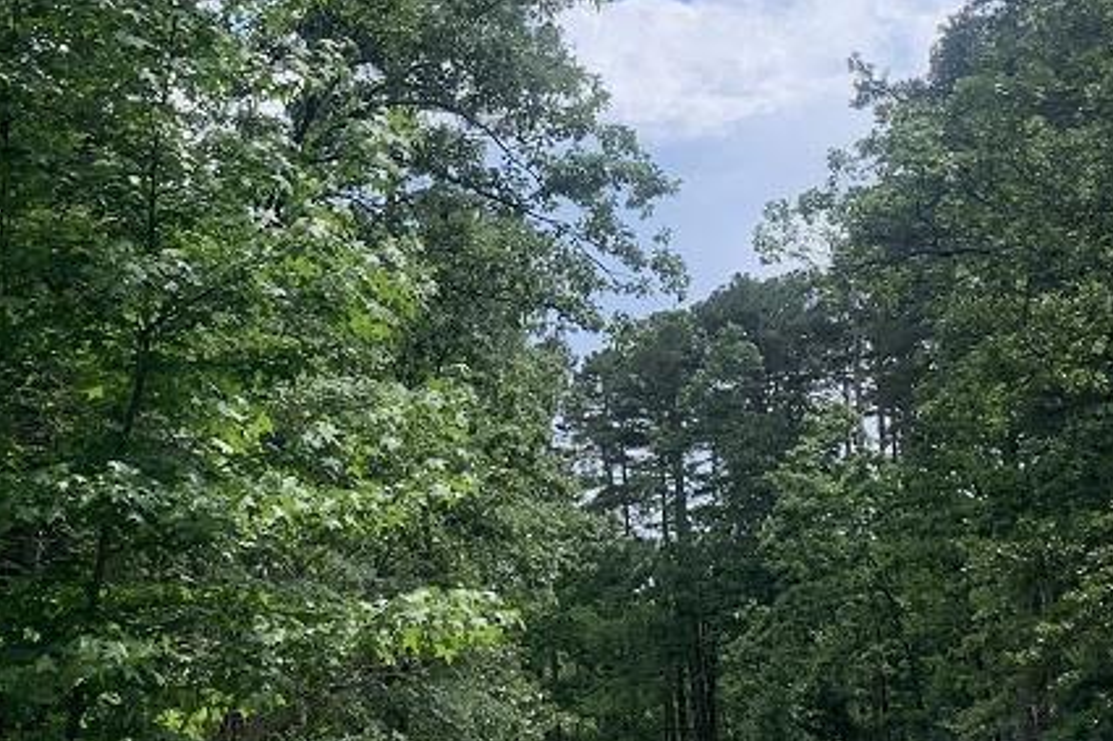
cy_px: 178
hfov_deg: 26.3
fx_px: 2380
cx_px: 464
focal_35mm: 77
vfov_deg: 17.6
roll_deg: +0.2
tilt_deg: +12.2
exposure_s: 1/1163
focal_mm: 4.25
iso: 25
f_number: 1.8
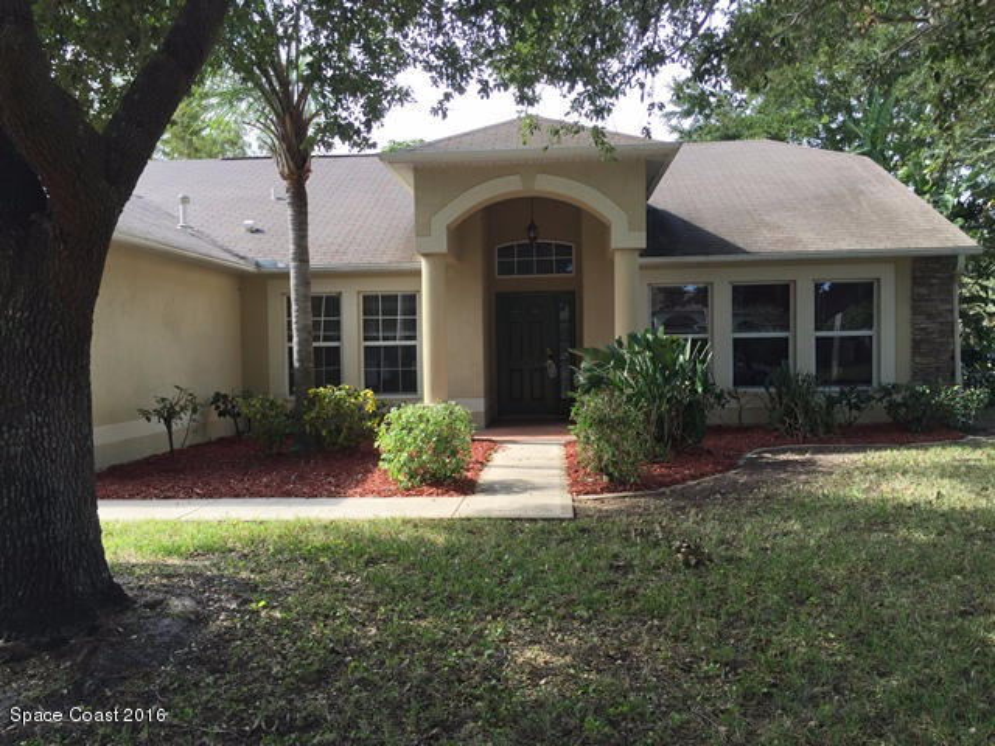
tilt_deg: -2.9
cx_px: 498
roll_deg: -1.2
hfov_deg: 61.7
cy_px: 373
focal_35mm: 29
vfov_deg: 48.2
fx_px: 834
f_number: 2.2
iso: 32
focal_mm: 4.15
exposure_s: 1/482
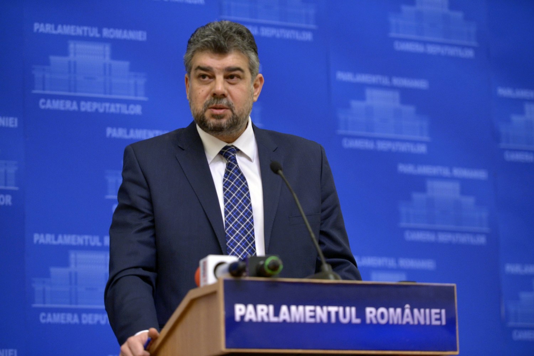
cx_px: 267
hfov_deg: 15.8
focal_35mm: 130
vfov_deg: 10.5
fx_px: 1927
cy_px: 178
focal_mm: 130
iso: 2000
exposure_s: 1/200
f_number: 2.8
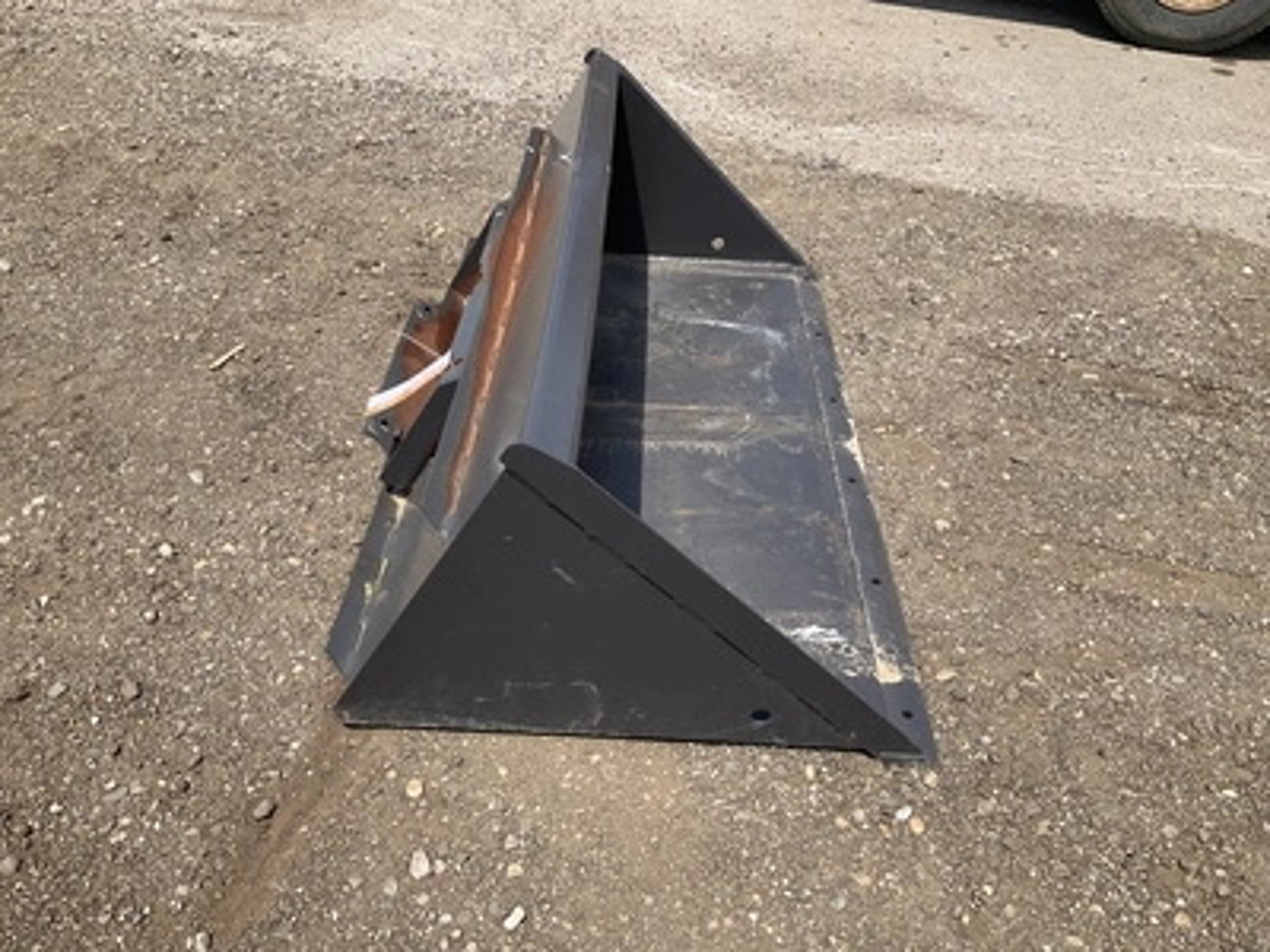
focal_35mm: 29
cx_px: 635
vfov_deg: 48.2
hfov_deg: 61.7
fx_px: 1064
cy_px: 476
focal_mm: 3
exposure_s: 1/1490
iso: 25
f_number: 1.8
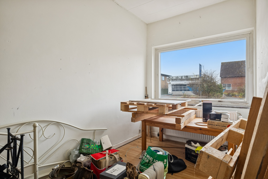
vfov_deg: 61.9
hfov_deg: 84.0
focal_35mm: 20
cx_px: 134
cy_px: 90
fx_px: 149
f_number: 8
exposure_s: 1/5
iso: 400
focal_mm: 20
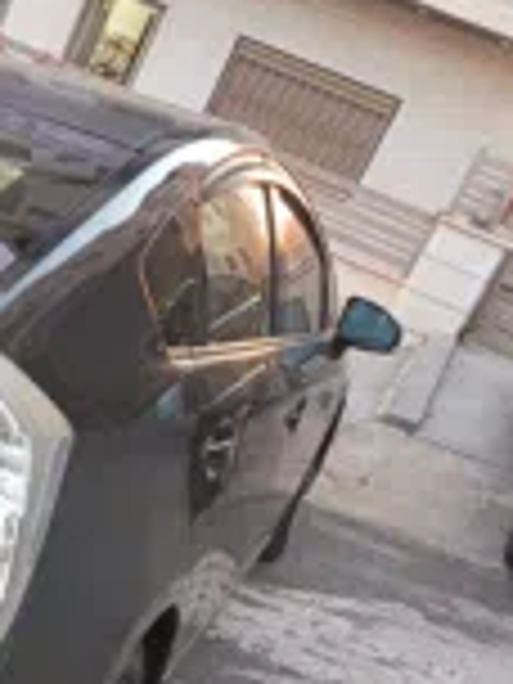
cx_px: -122
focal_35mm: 63
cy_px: 490
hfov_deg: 21.4
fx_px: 1245
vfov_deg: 30.3
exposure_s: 1/33.3
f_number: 1.75
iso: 2314
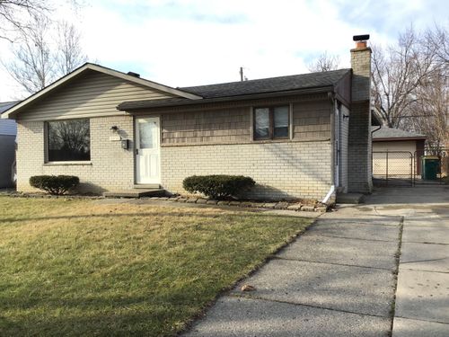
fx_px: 402
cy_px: 168
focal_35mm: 31
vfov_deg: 45.4
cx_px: 224
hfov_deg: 58.4
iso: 25
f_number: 2.4
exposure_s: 1/506
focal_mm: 3.3
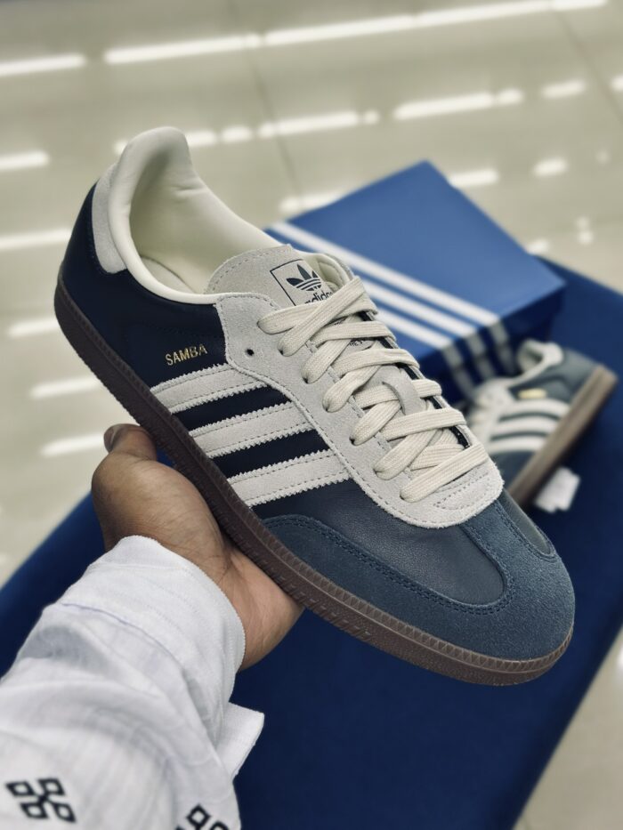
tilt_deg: -48.8
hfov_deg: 30.3
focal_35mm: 48
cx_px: 312
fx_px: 1152
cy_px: 415
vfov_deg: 39.7
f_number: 1.78
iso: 64
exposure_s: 1/130
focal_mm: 6.86
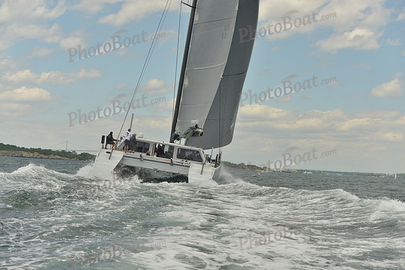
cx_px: 202
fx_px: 788
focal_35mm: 70
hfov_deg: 28.8
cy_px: 135
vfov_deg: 19.5
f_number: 5.6
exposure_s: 1/800
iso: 400
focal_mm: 70
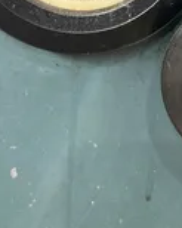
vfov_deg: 26.3
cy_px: -28
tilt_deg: -24.7
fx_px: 445
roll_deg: -3.4
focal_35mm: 66
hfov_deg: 22.9
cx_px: 138
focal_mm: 5.7
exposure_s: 1/120
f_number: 1.5
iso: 100
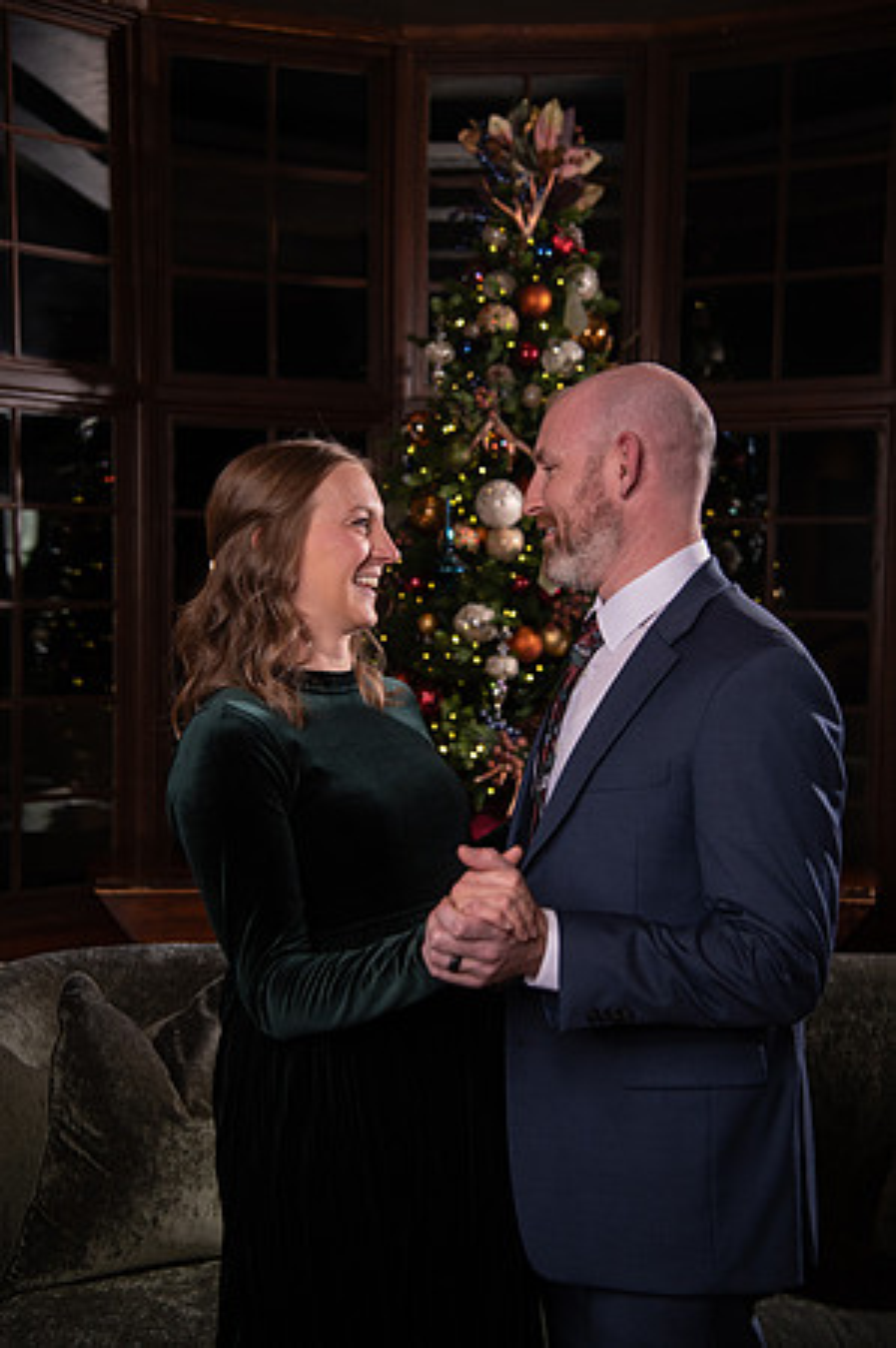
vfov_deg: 42.8
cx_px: 448
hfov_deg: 29.2
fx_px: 1721
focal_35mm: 46
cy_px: 674
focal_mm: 46
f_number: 4
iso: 1600
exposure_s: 1/250
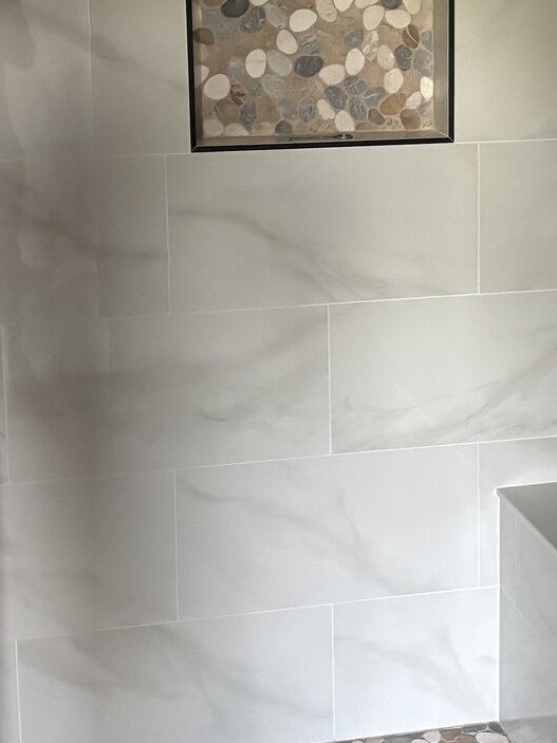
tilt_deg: -11.7
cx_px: 394
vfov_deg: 26.1
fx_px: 1588
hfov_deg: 19.8
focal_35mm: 74
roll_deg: -0.1
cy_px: 213
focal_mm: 5.96
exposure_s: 1/44
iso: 500
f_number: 1.6
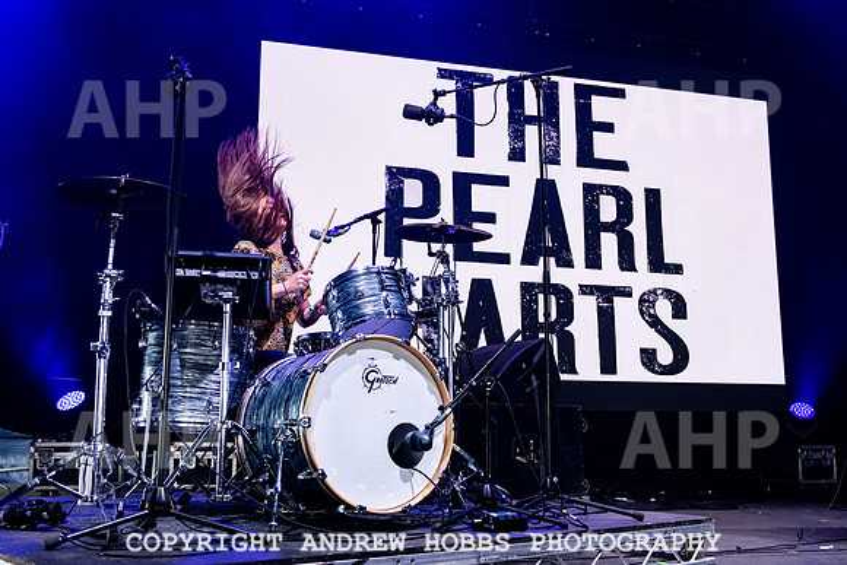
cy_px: 282
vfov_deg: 35.1
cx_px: 424
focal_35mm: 38
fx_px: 894
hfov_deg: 50.7
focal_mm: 38
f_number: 4
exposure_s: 1/400
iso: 4500
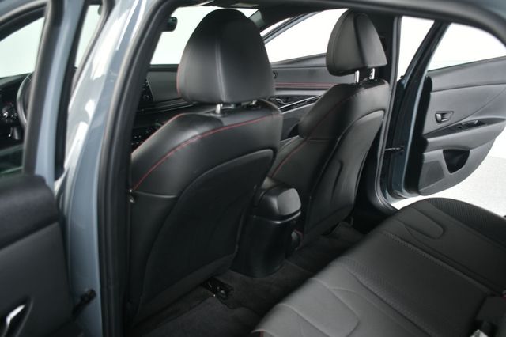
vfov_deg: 39.9
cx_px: 253
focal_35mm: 33
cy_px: 168
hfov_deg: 57.2
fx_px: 464
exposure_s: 1/160
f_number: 3.5
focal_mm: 22
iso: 100
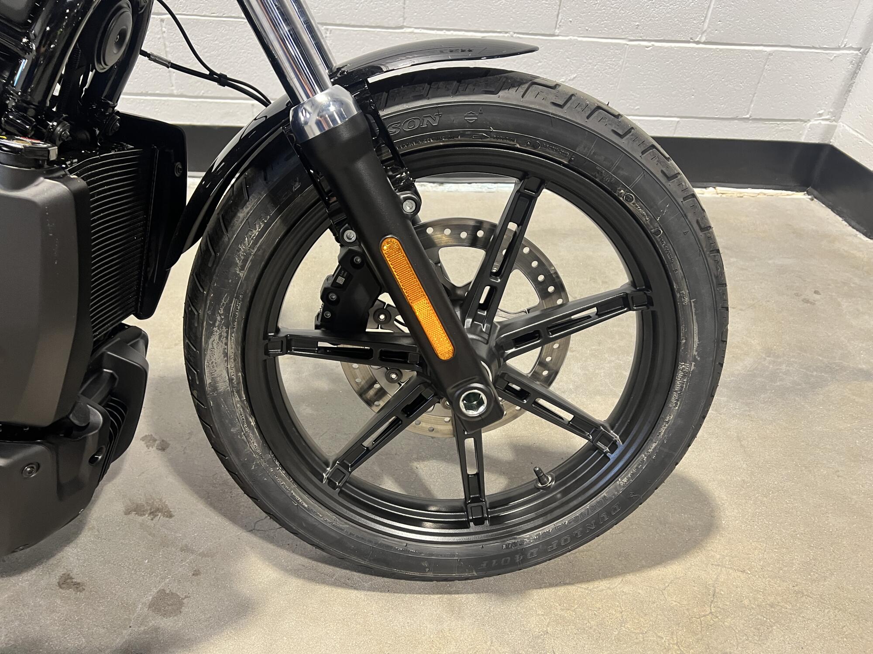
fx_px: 656
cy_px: 327
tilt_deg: -37.4
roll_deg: -1.5
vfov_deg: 53.1
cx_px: 436
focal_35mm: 26
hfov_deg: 67.3
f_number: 1.5
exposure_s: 1/60
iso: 160
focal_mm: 5.7
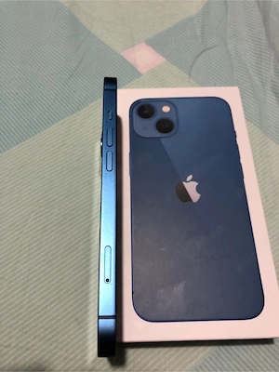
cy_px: 186
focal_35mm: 28
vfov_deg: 63.4
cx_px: 140
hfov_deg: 49.7
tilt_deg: -60.5
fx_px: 301
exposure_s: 1/17
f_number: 1.8
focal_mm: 4
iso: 40
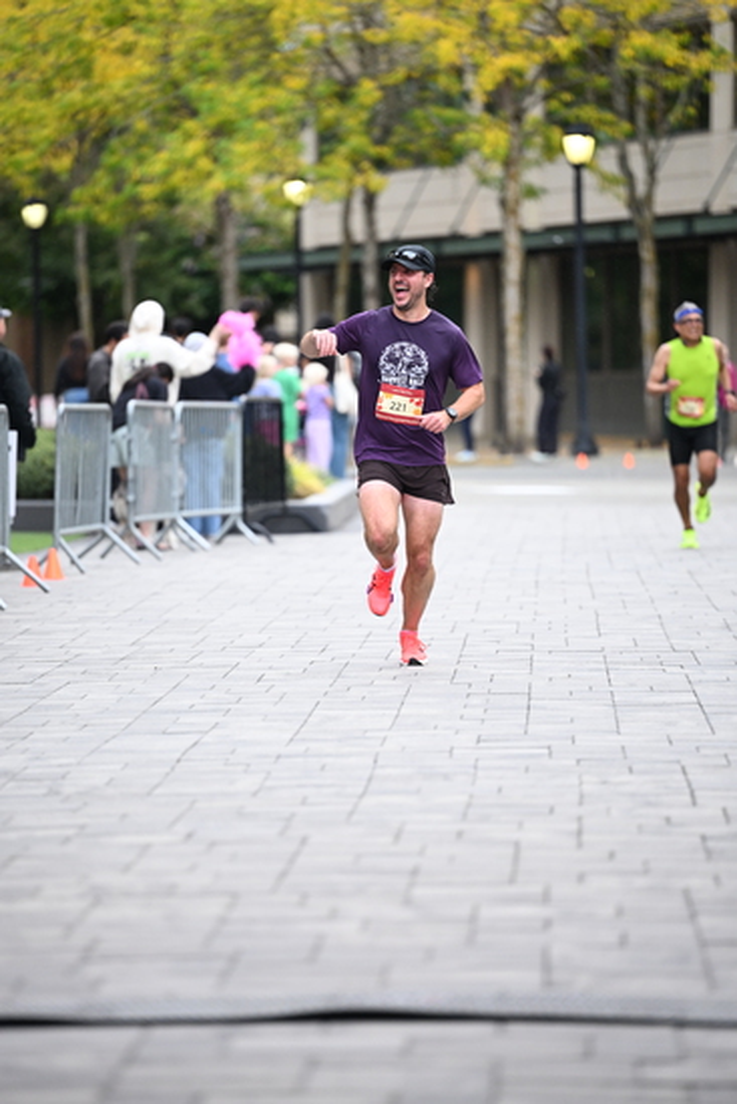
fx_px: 5370
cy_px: 552
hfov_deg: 7.9
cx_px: 368
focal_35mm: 175
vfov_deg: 11.7
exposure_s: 1/1600
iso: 1250
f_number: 2.8
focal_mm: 175
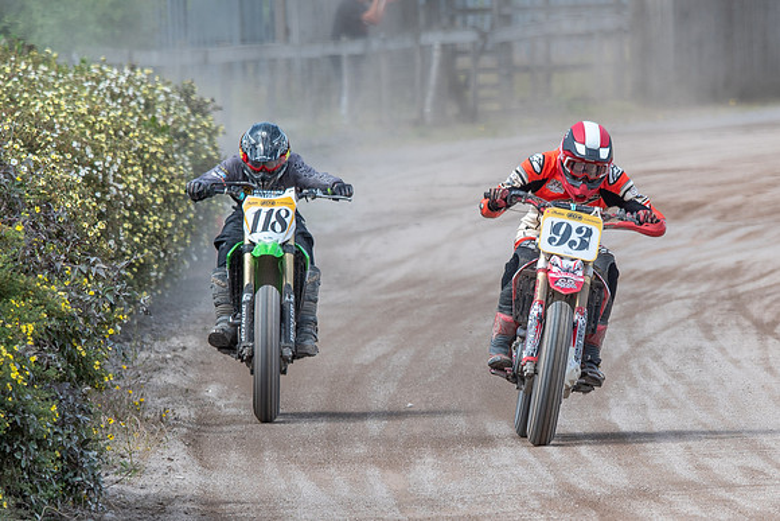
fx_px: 18238
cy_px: 363
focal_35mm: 842
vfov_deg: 1.6
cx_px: 574
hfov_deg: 2.4
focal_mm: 390
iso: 100
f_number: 8
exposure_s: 1/320
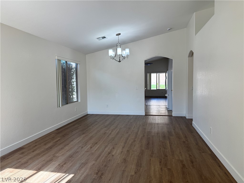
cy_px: 92
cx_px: 122
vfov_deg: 56.8
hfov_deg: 71.6
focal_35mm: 24
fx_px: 169
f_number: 1.78
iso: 80
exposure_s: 1/201
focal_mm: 6.76
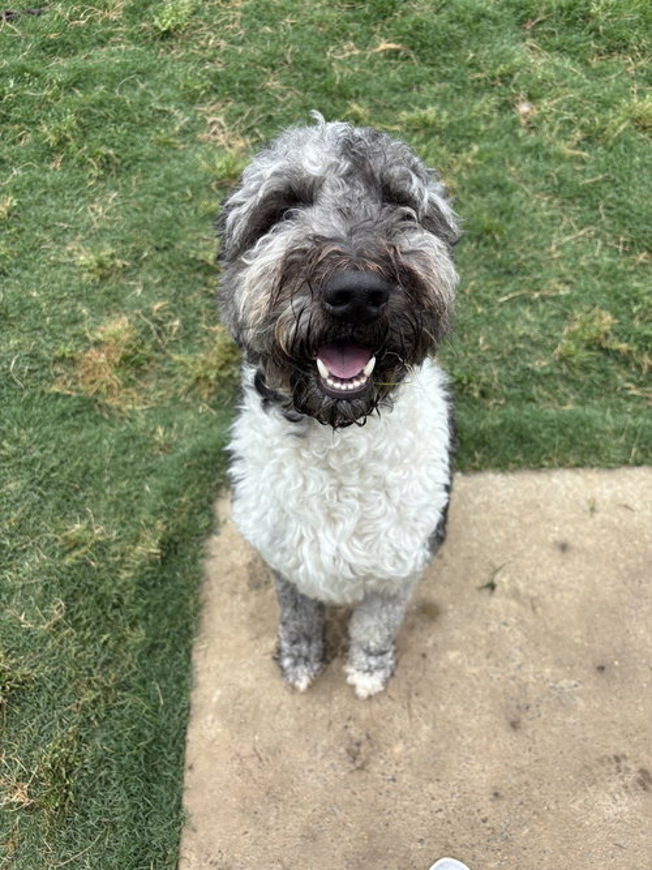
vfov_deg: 67.3
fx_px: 653
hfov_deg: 53.0
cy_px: 435
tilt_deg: -61.9
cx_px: 326
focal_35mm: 26
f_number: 1.6
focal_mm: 5.96
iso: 50
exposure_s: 1/1567
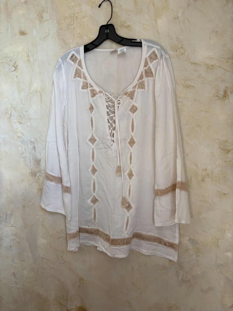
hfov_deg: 53.1
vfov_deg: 67.3
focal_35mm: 26
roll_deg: +4.1
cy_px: 156
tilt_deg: -4.0
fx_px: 233
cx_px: 116
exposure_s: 1/95
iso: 125
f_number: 1.6
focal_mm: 5.96
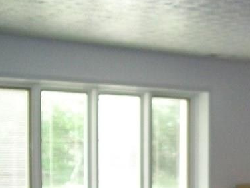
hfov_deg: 18.9
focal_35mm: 98
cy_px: 207
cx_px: 307
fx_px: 708
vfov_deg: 14.7
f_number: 2.7
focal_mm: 6
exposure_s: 1/60
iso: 160
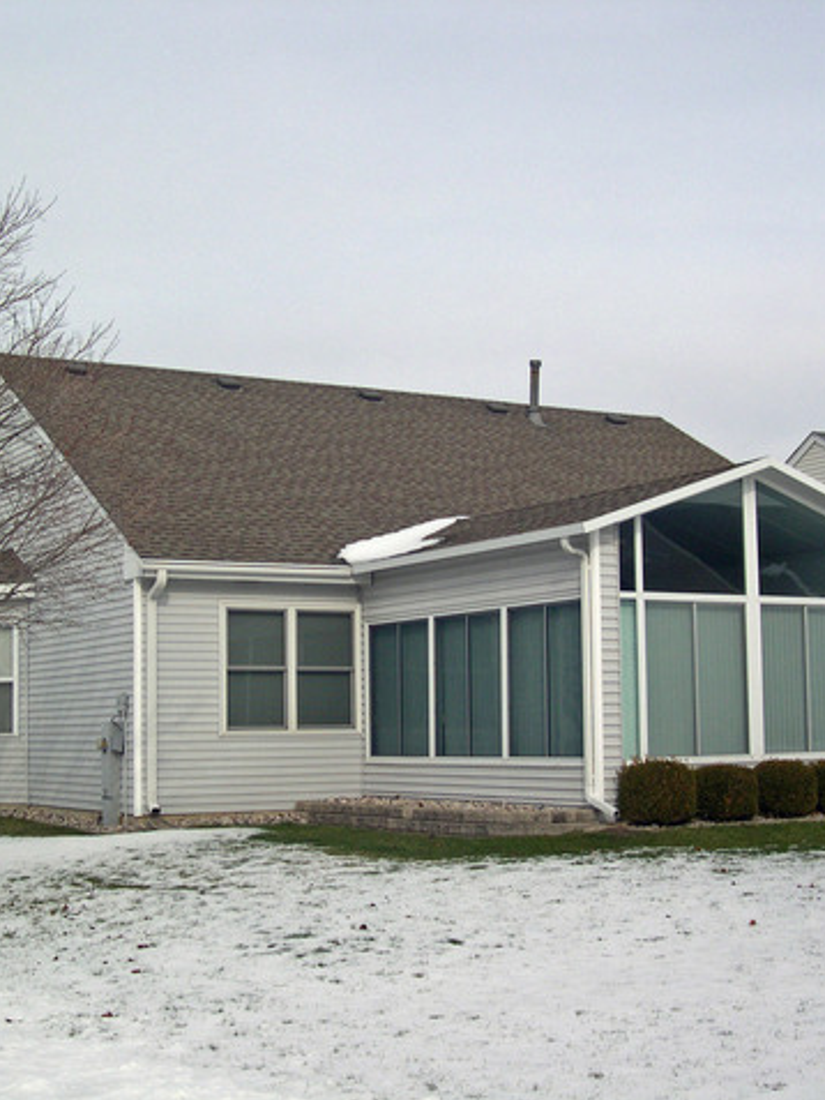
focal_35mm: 51
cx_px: 341
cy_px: 551
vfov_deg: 37.5
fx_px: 1620
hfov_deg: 28.5
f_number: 7.6
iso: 100
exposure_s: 1/310
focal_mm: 8
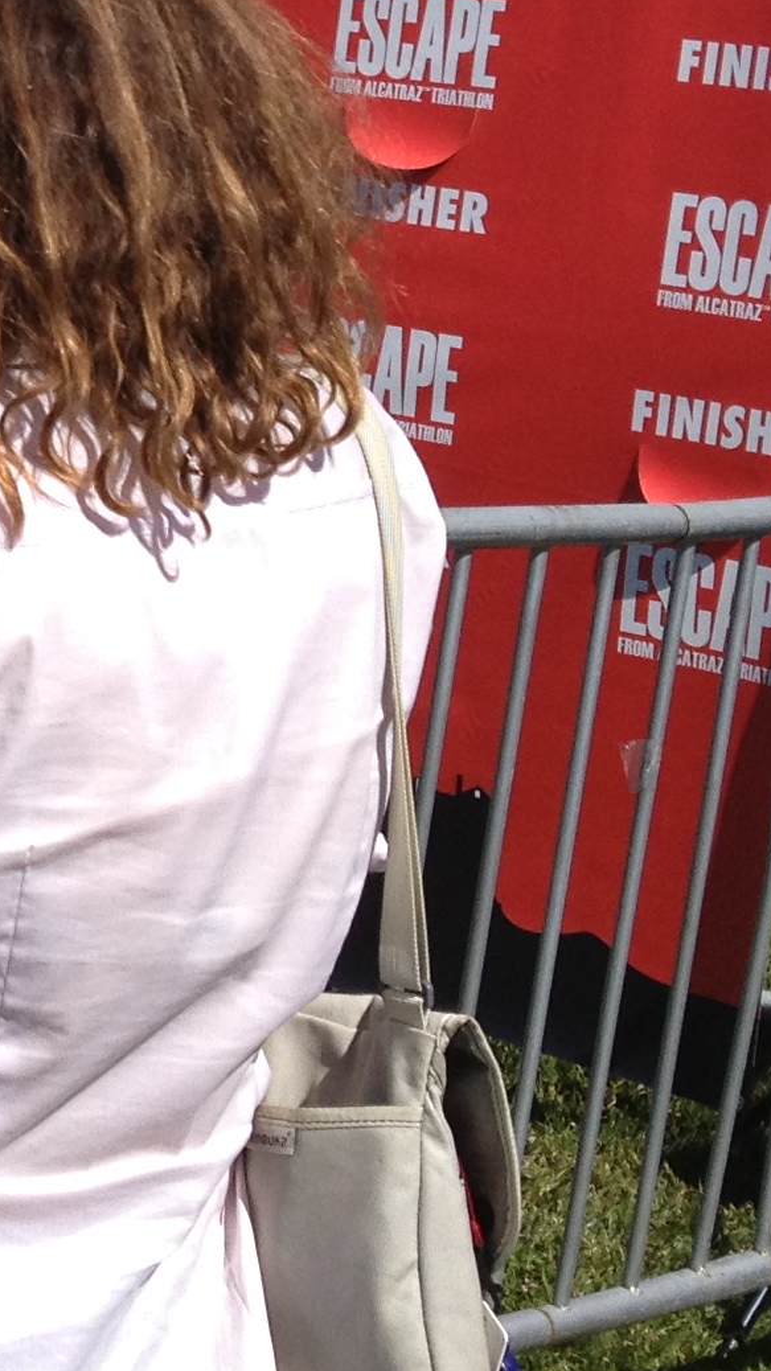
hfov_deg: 9.4
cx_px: -832
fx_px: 4363
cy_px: 189
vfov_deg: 17.6
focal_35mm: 120
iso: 64
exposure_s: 1/1972
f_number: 2.4
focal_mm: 4.28
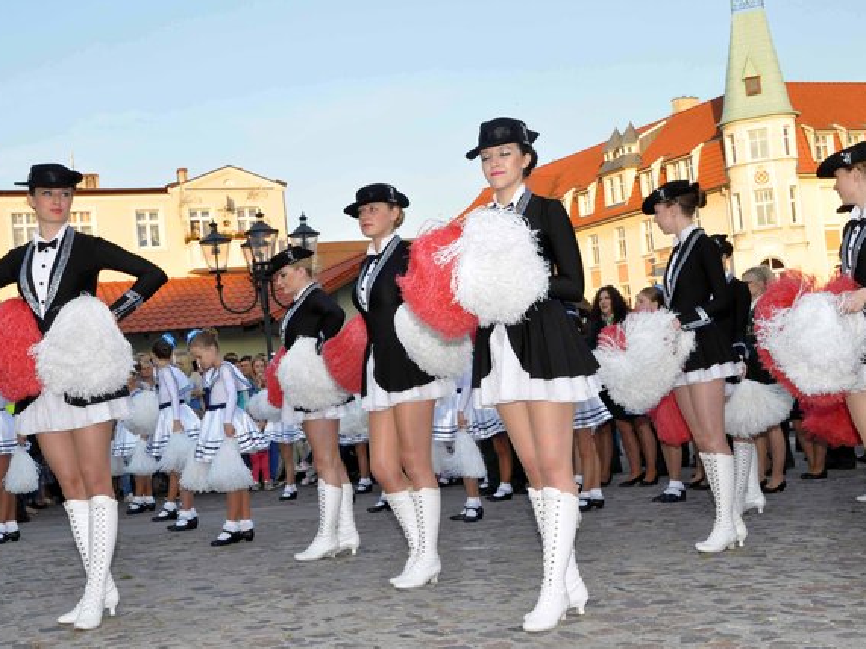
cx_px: 422
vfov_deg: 30.5
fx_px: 1189
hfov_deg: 40.0
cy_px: 324
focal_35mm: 48
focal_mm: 29
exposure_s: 1/160
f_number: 16
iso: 800
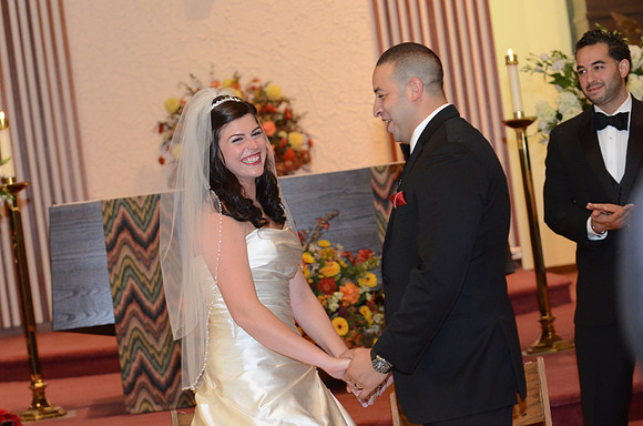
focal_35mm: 135
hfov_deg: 15.2
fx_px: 2406
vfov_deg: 10.1
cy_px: 213
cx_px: 322
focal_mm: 90
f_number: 5.6
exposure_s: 1/80
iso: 2000
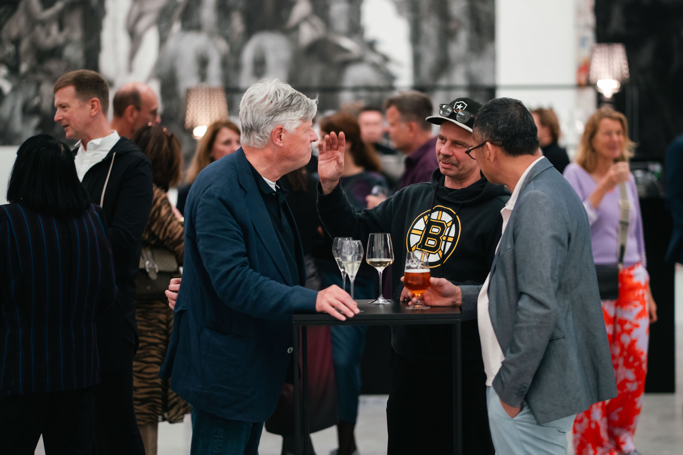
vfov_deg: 14.3
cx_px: 369
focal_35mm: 96
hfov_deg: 21.2
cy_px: 215
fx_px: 1821
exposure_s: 1/250
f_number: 1.4
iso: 1600
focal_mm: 85
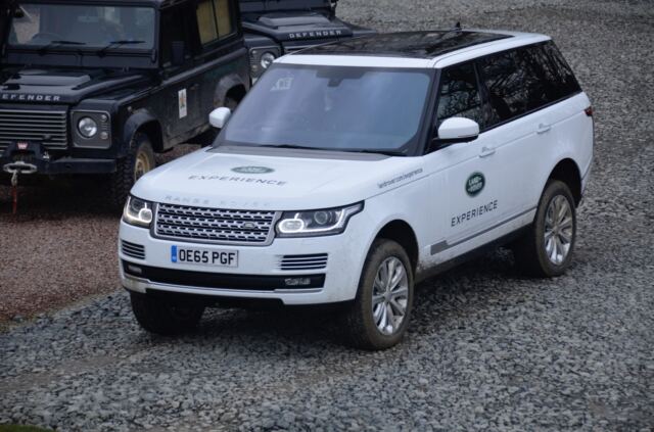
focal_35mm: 142
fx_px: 2582
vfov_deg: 9.6
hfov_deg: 14.4
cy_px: 216
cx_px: 327
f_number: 5.6
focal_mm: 95
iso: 200
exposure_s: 1/125
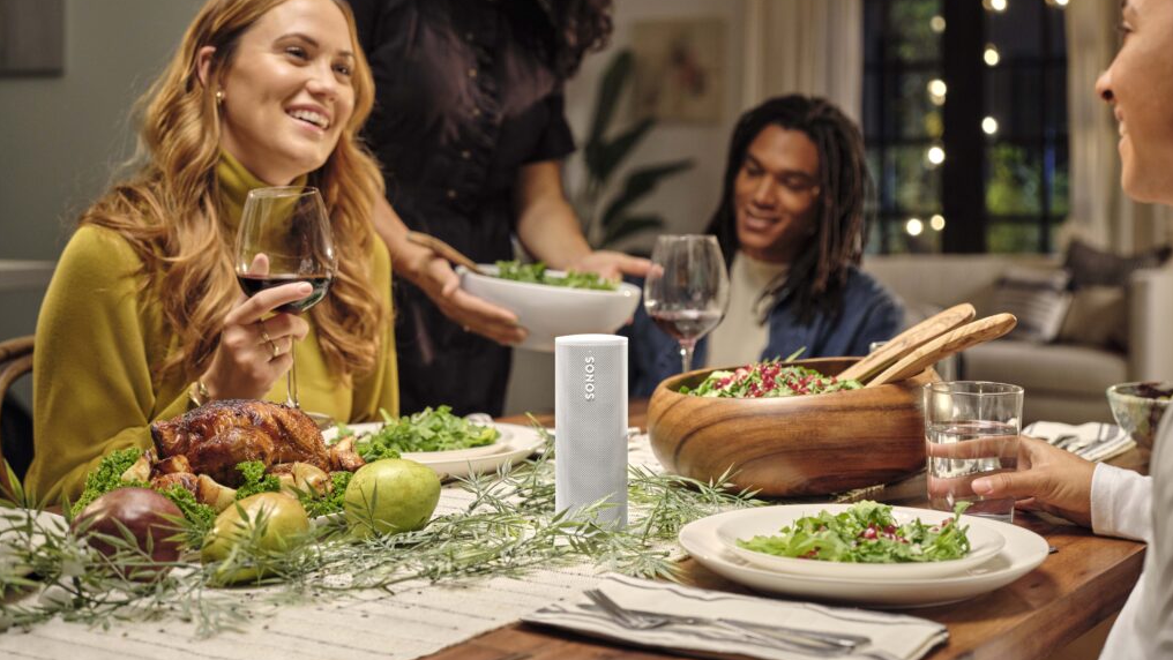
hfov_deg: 37.2
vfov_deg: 21.4
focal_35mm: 56
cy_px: 260
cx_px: 588
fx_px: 1742
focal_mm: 64
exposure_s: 1/125
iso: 1600
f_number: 4
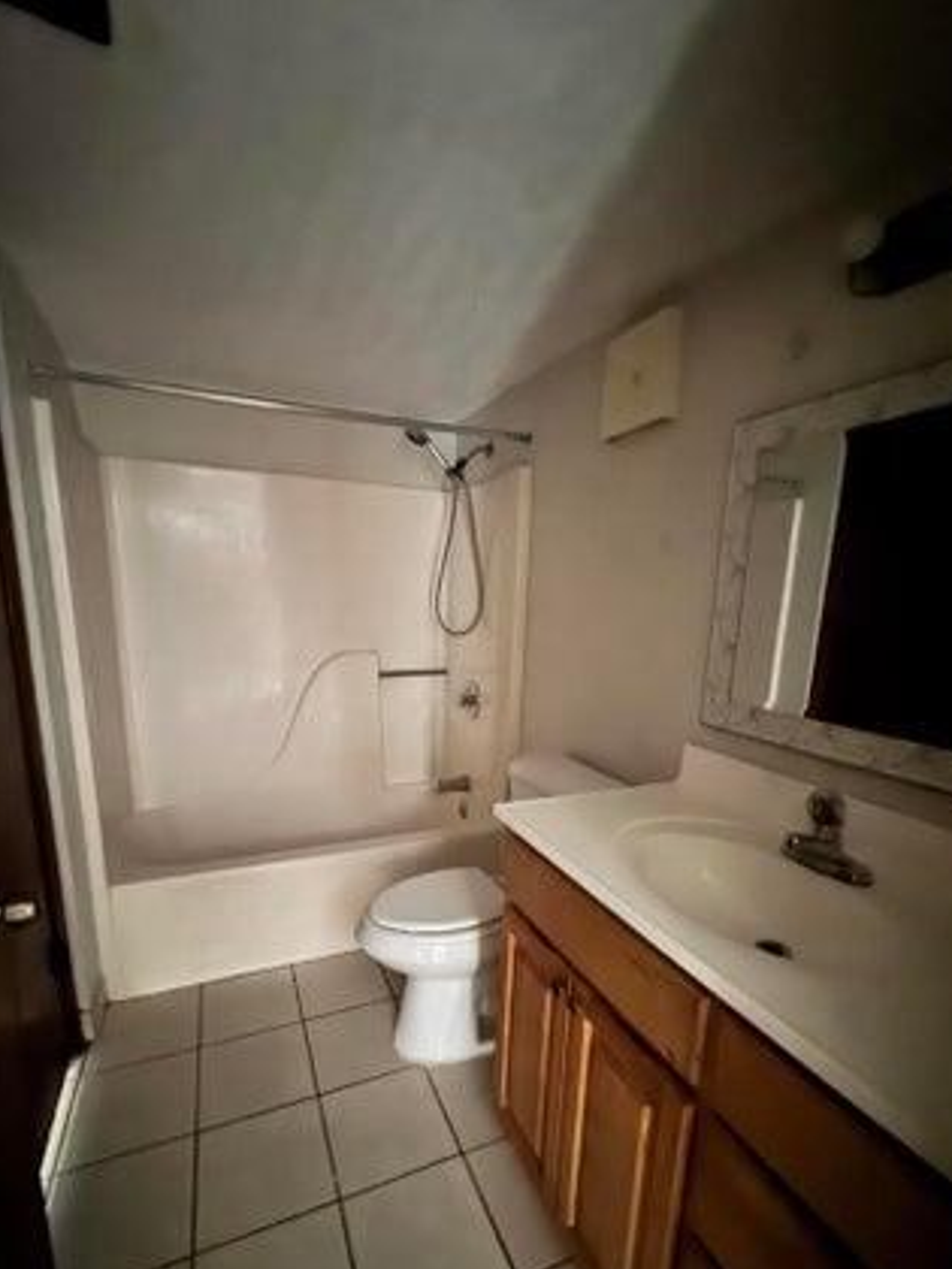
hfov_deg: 78.1
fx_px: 587
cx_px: 478
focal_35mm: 16
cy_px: 722
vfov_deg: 93.9
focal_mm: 2.22
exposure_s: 1/4
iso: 2500
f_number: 2.2
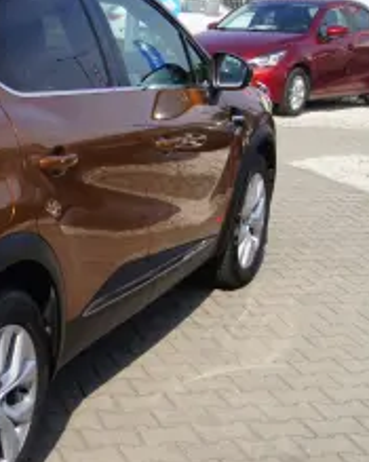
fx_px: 1011
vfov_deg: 25.7
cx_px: -95
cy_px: 257
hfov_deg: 19.3
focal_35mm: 74
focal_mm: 18
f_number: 11
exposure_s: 1/80
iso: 100
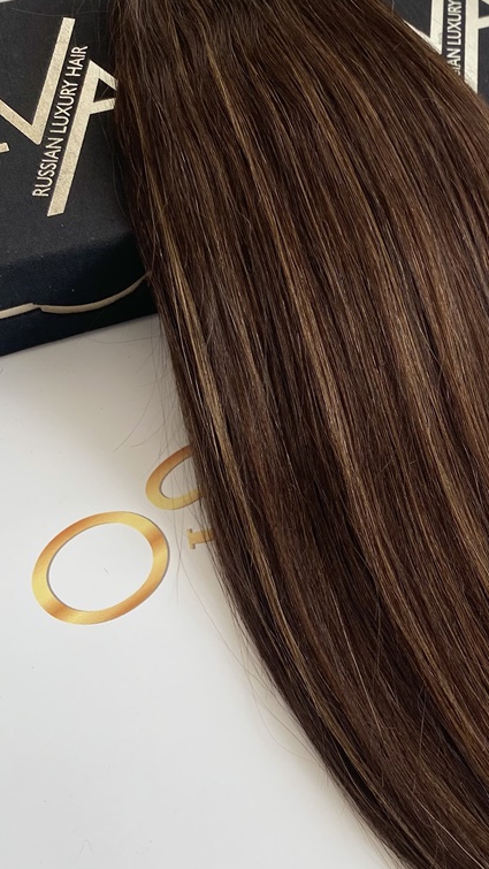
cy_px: 500
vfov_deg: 41.2
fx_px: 1152
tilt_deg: -57.8
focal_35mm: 50
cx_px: 521
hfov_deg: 22.7
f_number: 1.8
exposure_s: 1/360
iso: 32
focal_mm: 4.25
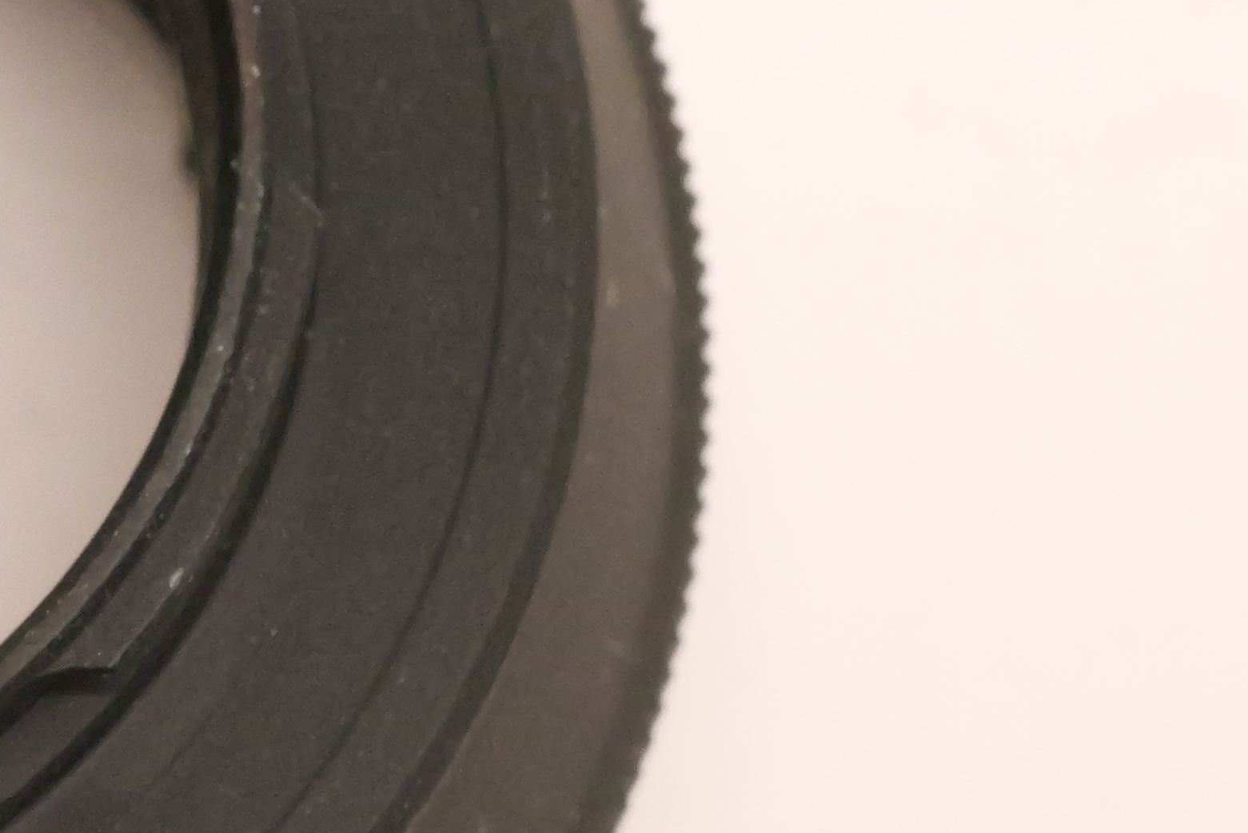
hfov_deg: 8.7
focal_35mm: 231
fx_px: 8008
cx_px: -512
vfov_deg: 5.9
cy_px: 522
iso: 2500
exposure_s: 1/100
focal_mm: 30
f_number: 7.1
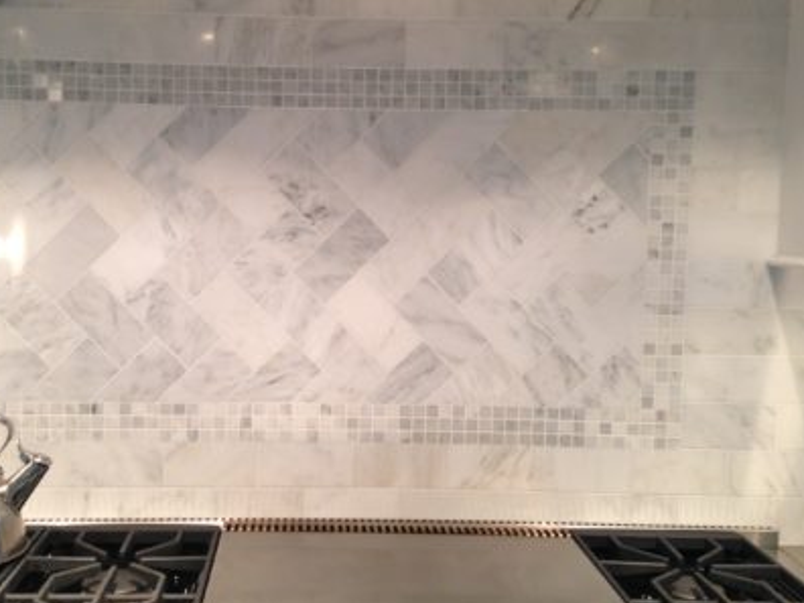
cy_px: 292
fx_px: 1161
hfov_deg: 38.0
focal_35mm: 50
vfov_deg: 29.1
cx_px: 323
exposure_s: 1/20
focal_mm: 4.13
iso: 80
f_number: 2.4
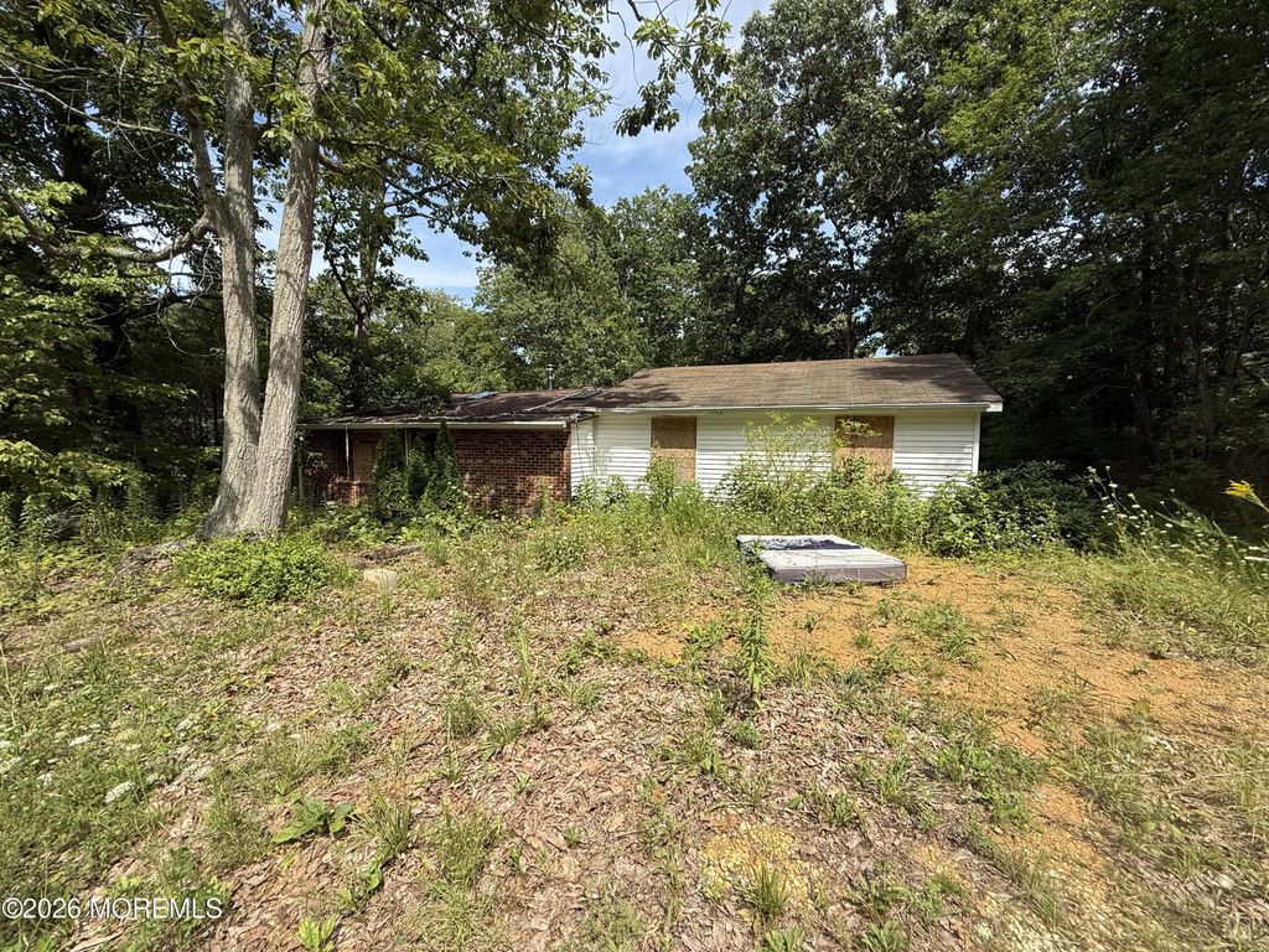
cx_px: 634
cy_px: 476
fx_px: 513
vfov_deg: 85.7
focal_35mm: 14
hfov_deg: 102.1
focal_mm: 2.22
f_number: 2.2
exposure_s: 1/1087
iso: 50
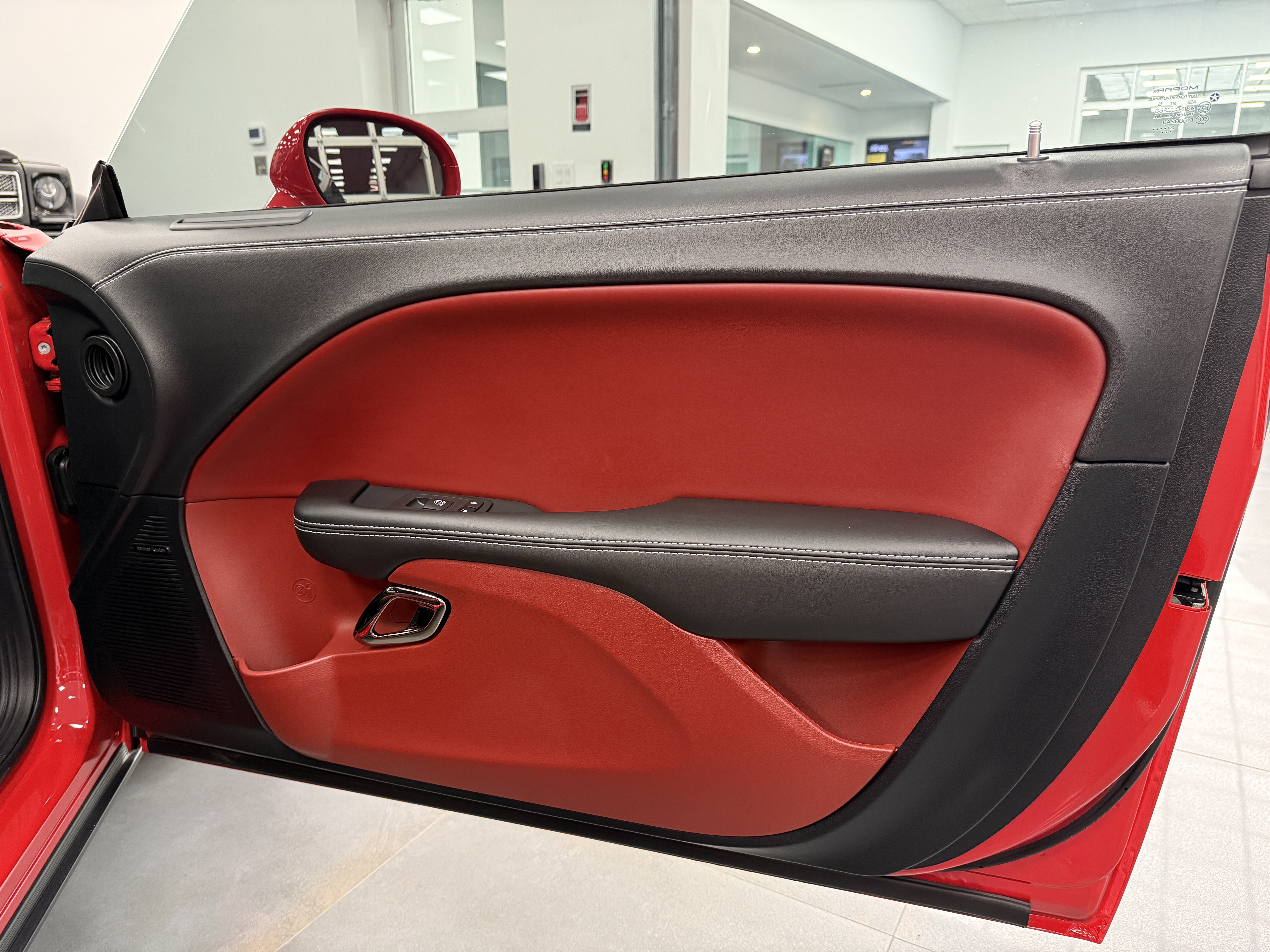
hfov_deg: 71.6
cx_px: 635
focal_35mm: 24
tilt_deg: -16.5
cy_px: 476
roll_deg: +0.5
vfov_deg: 56.8
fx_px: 881
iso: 400
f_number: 1.78
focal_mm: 6.76
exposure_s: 1/60
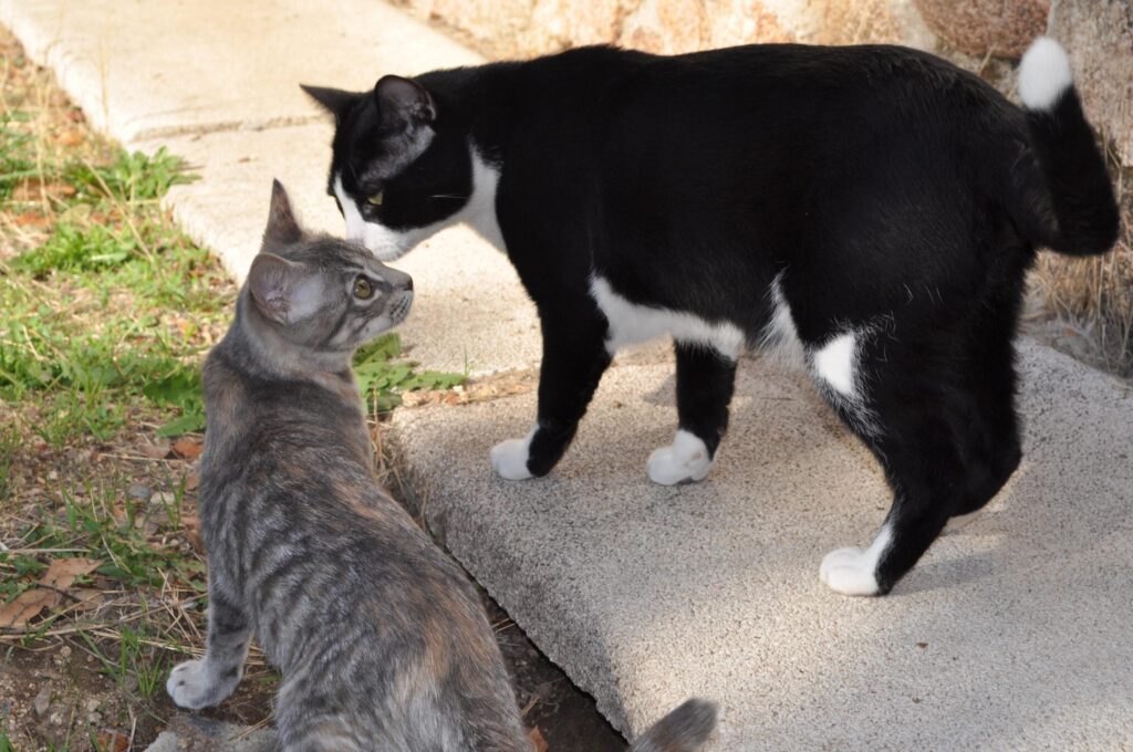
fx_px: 2593
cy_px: 376
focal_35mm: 82
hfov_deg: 24.6
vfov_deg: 16.5
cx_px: 566
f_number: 10
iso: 200
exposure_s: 1/200
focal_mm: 55
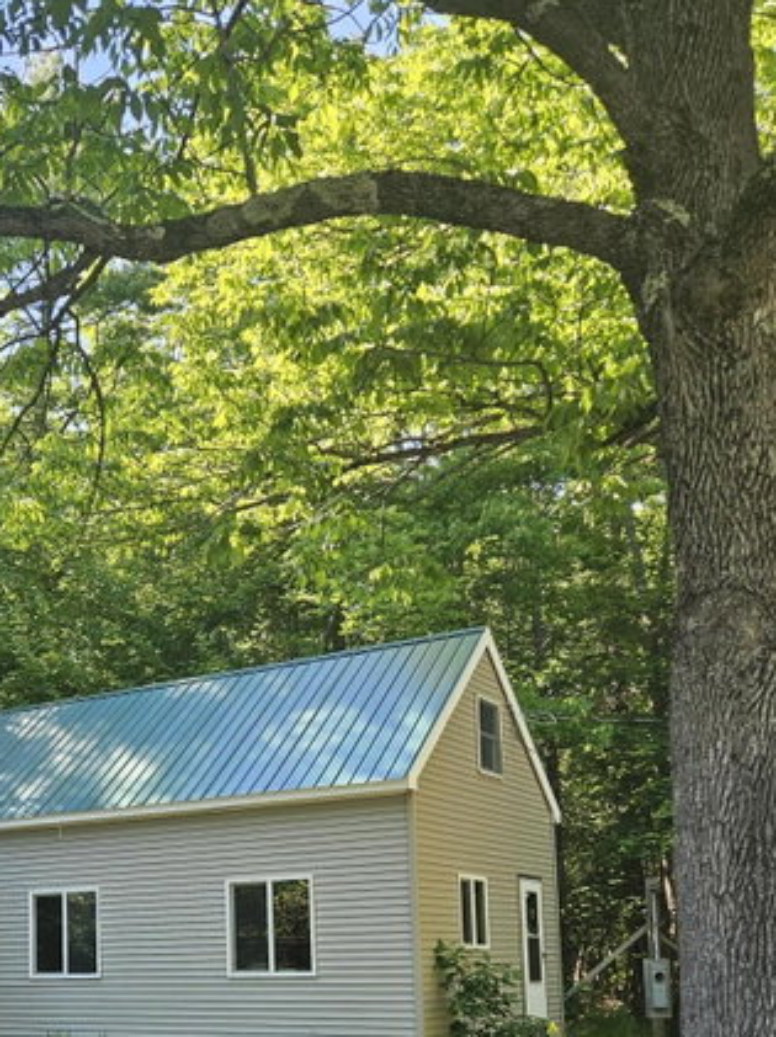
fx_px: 1257
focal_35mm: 42
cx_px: 148
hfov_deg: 33.3
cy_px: 840
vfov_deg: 42.7
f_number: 1.8
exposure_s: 1/229
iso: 40
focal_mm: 5.4
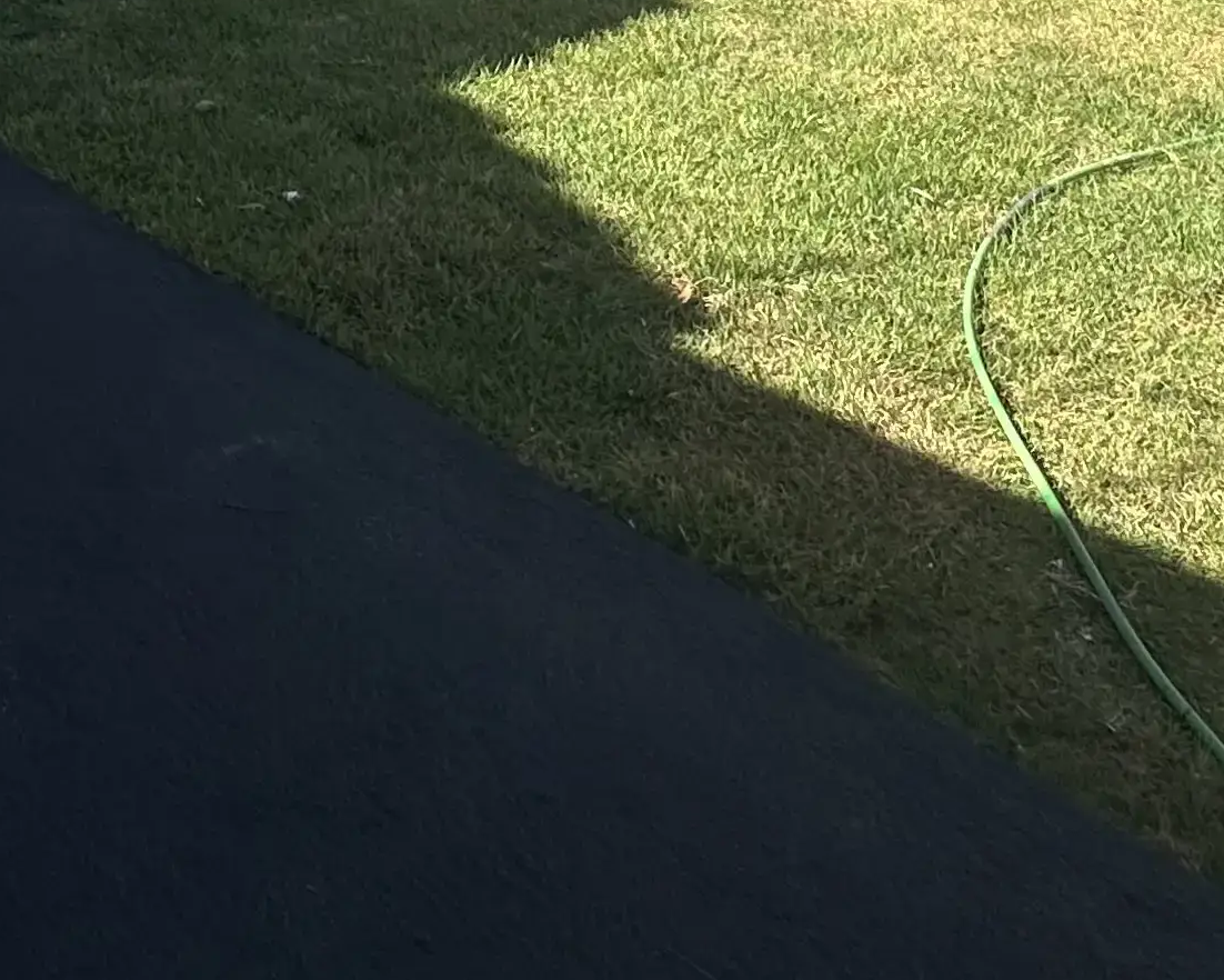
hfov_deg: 35.7
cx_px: 184
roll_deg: +0.3
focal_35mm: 50
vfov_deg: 22.3
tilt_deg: +2.5
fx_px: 1812
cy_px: -647
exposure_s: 1/1642
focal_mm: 2.22
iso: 50
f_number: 2.2
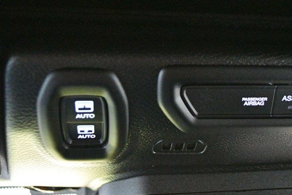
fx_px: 438
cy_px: 73
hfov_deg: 36.4
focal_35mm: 54
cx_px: 203
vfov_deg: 25.0
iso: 12800
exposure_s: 1/20
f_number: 3.8
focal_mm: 22
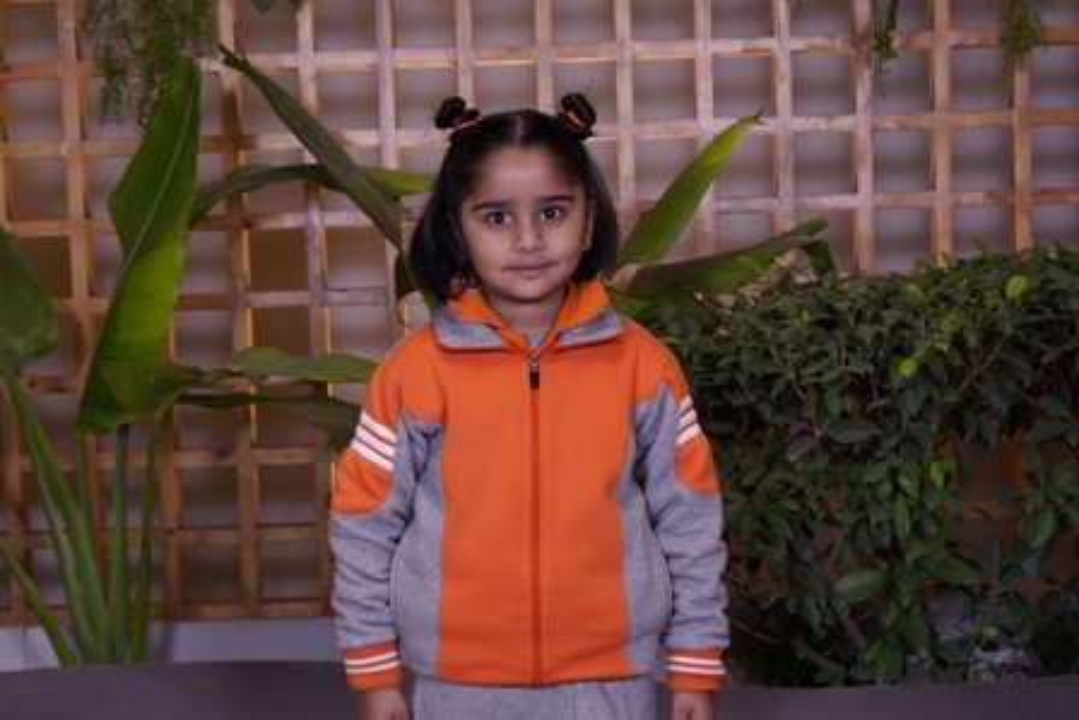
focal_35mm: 57
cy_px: 360
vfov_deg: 23.8
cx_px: 540
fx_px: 1709
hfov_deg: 35.0
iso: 320
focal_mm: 38
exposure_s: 1/125
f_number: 4.5
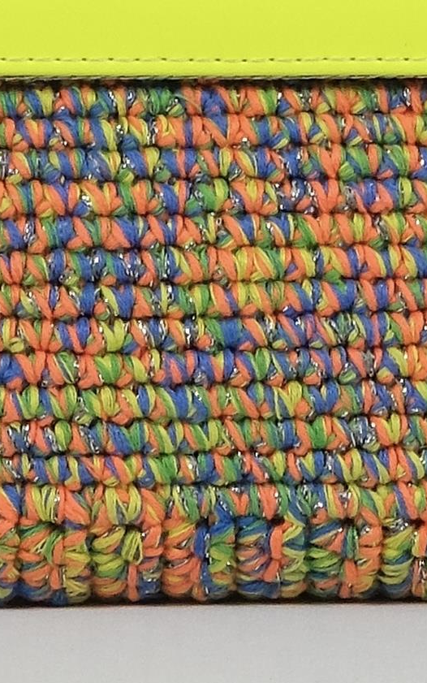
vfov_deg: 4.0
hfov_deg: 2.6
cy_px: -1167
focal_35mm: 506
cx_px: 213
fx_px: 9417
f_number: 7.1
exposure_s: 1/125
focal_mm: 54.5
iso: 800
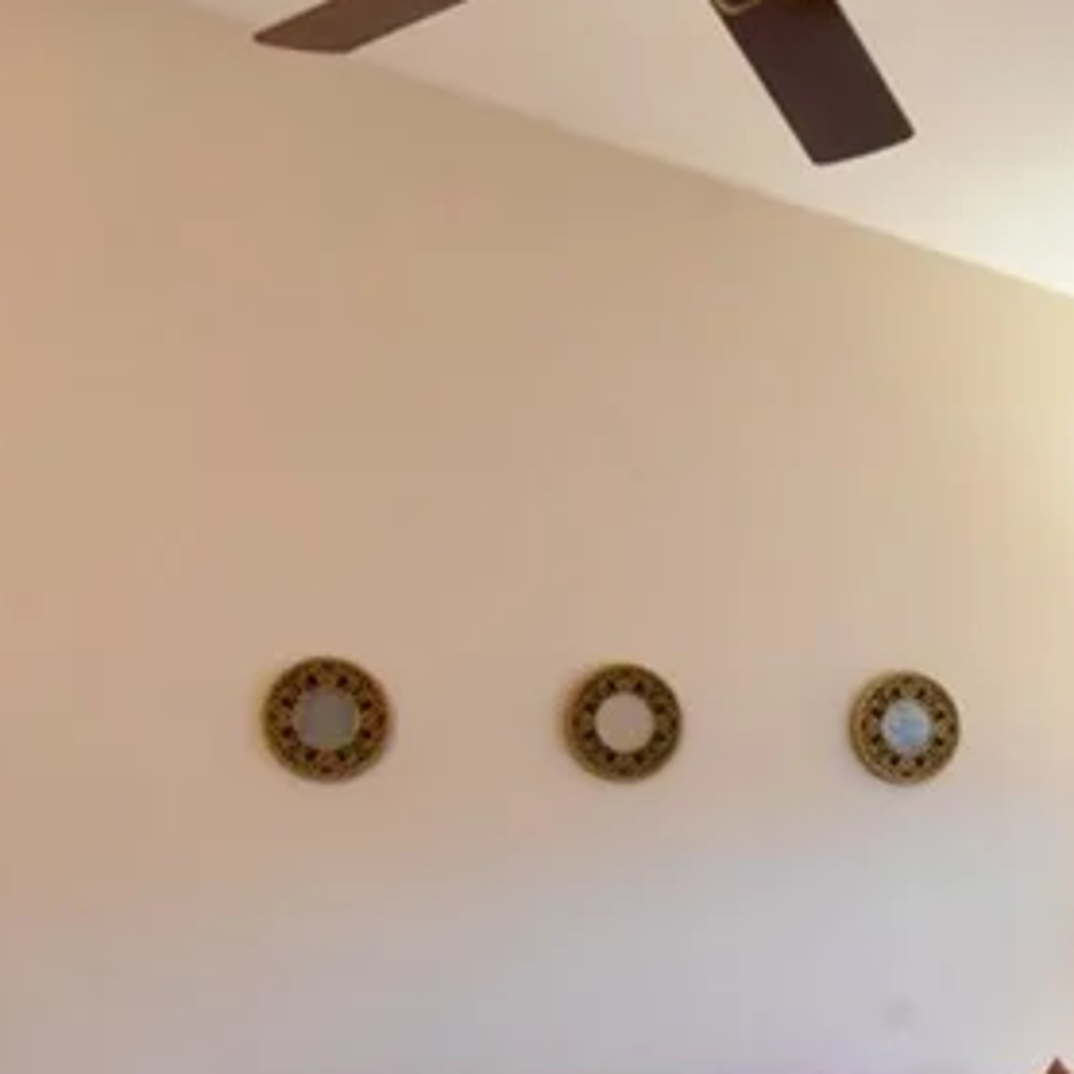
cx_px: 877
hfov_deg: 34.8
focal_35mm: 47
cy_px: 798
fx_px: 1650
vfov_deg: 35.3
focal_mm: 10
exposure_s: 1/4
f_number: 18
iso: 4000
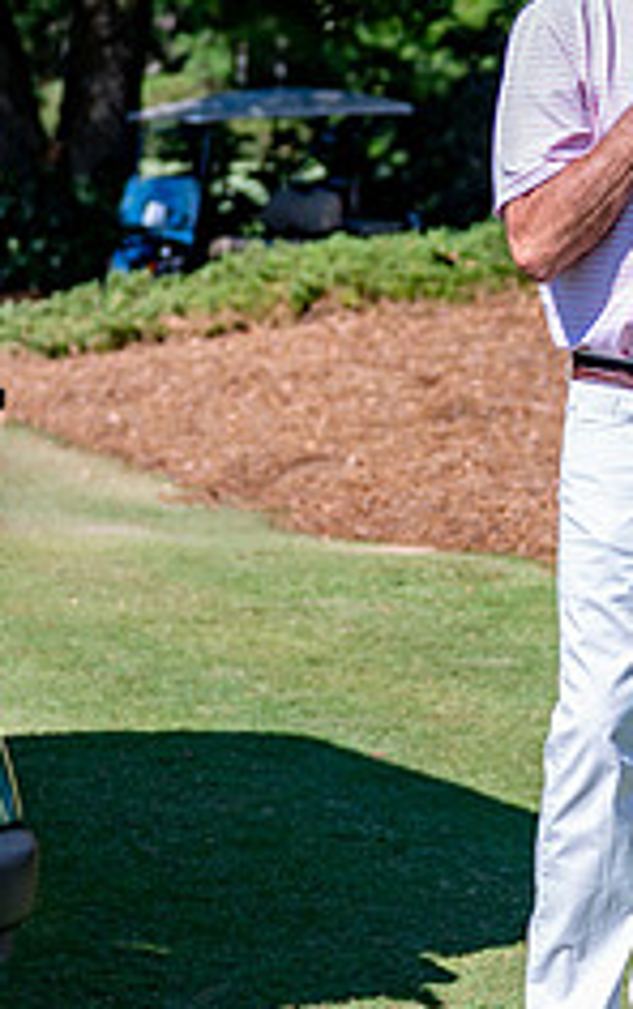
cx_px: 721
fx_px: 4213
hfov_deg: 8.5
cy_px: 408
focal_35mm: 153
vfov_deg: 13.7
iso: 400
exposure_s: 1/6400
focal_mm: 48
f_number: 2.8
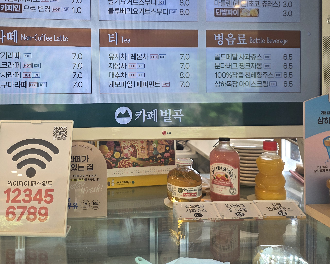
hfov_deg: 53.4
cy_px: 84
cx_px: 117
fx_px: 322
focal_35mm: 33
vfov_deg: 43.8
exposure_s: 1/120
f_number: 1.7
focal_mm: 6.3
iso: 80
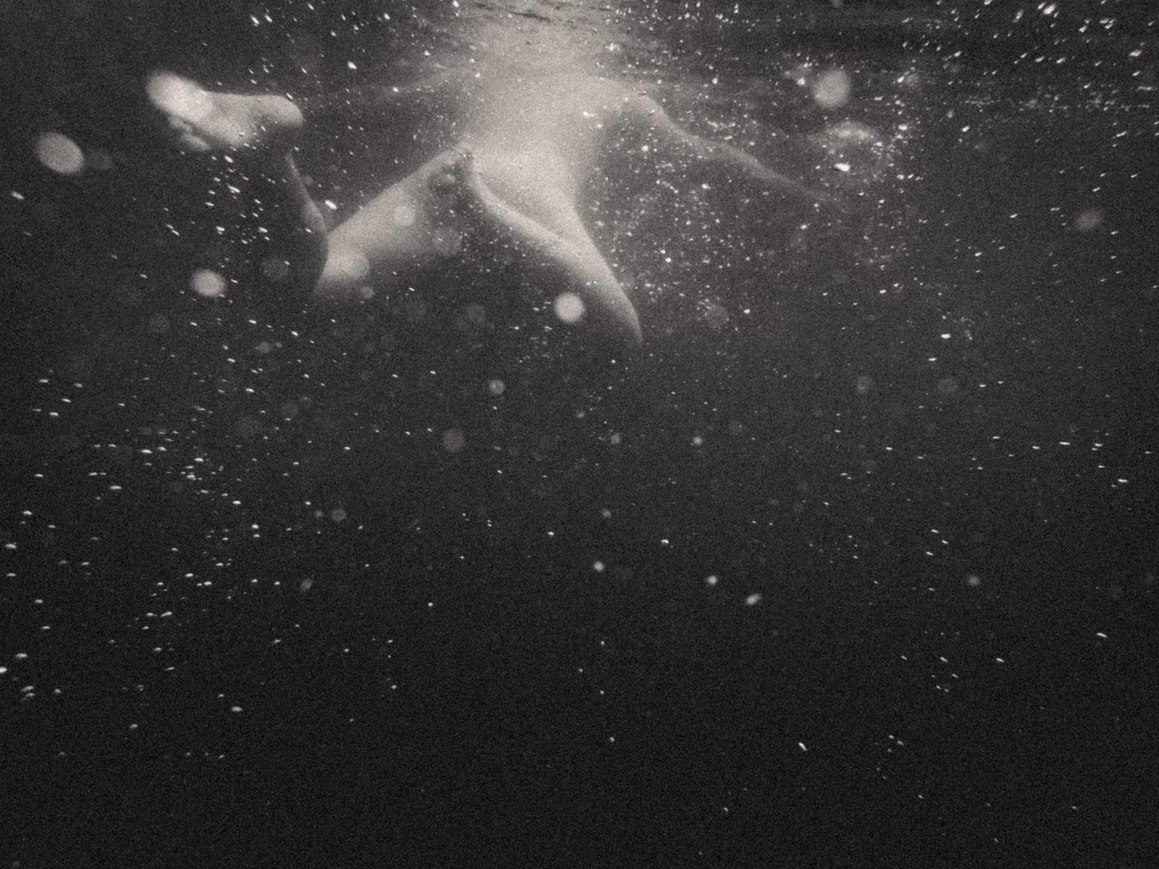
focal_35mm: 25
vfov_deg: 54.9
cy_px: 434
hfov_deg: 69.4
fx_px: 837
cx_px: 580
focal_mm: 4.5
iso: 100
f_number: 2.8
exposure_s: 1/320
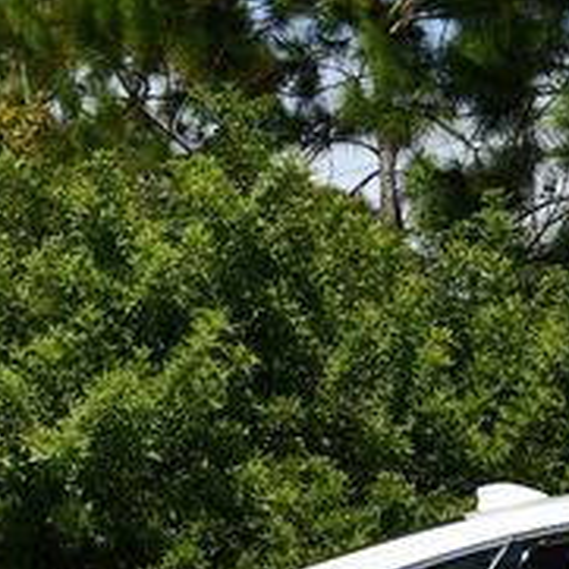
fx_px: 3924
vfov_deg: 8.3
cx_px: 915
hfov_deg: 8.1
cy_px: 541
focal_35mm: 211
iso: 100
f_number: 9
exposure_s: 1/320
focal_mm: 35
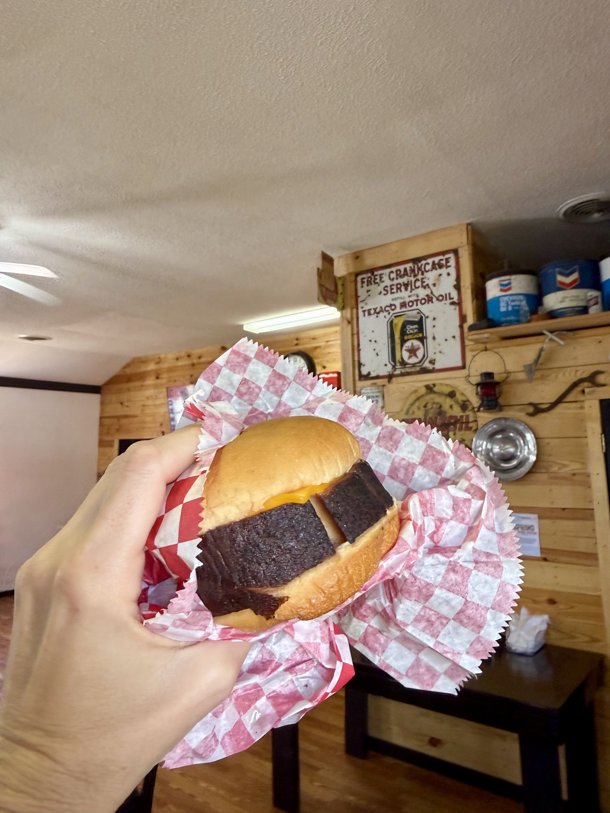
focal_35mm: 24
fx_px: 564
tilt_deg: +8.4
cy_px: 406
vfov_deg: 71.6
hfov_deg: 56.8
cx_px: 305
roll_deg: -0.5
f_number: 2.2
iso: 160
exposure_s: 1/120
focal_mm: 2.22
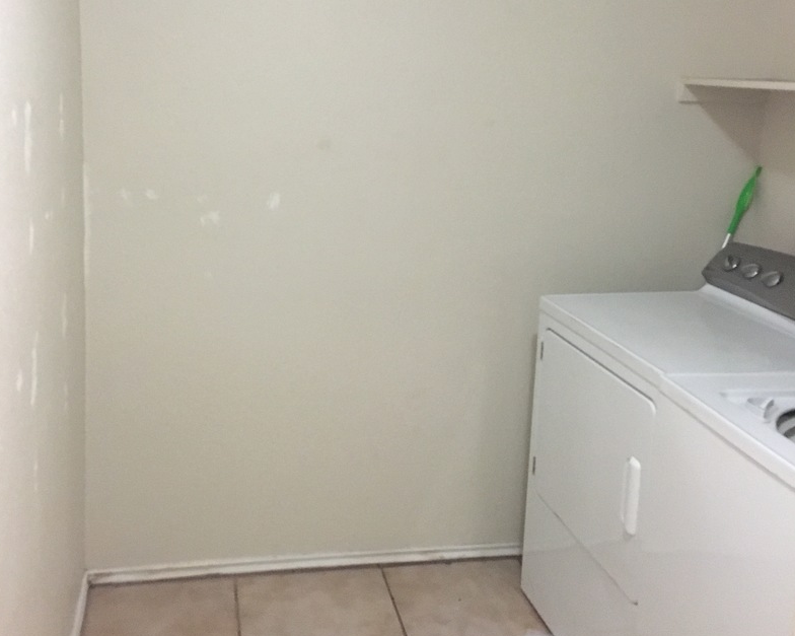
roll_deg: -2.7
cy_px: 223
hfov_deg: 46.8
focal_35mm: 39
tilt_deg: -8.3
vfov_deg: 37.9
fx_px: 918
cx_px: 387
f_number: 2.2
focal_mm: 4.15
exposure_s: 1/17
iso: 320
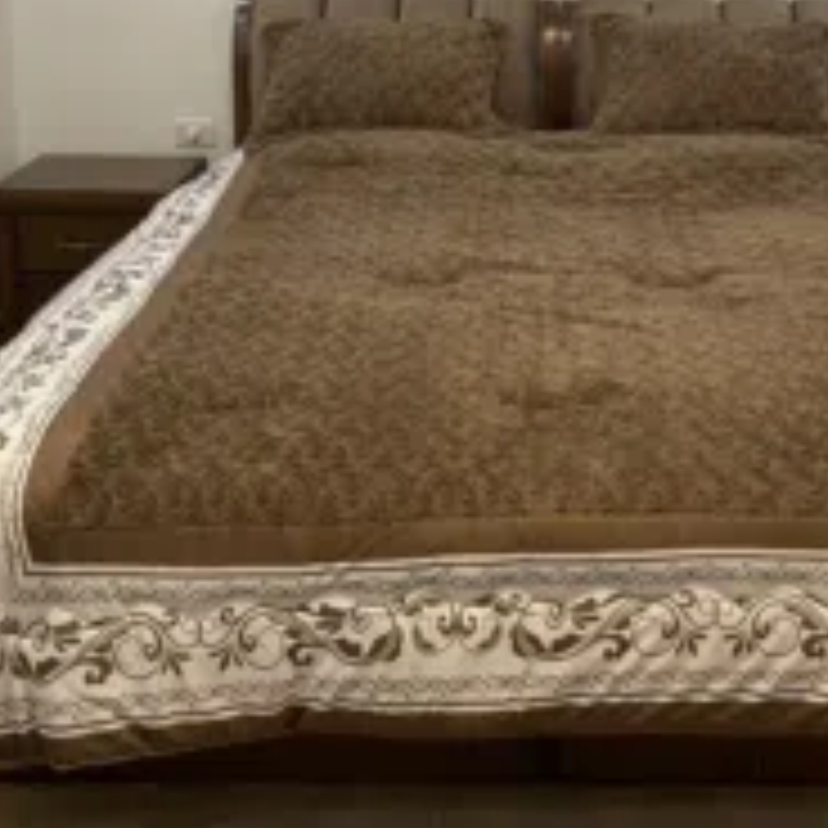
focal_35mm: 50
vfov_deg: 32.2
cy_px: 72
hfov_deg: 33.6
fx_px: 1353
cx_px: 580
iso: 100
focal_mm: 4.2
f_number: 1.6
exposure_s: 1/50
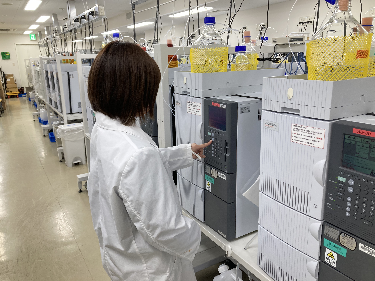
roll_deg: +0.9
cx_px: 188
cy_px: 140
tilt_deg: -14.5
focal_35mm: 28
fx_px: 303
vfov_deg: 49.7
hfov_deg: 63.4
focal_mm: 3.99
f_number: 1.8
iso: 80
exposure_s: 1/60
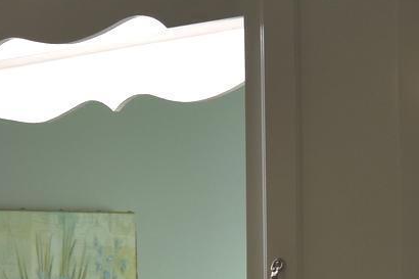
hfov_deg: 11.8
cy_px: 446
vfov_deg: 8.9
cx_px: -496
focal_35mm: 150
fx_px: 1745
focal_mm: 20
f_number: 5
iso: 400
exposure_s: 1/100
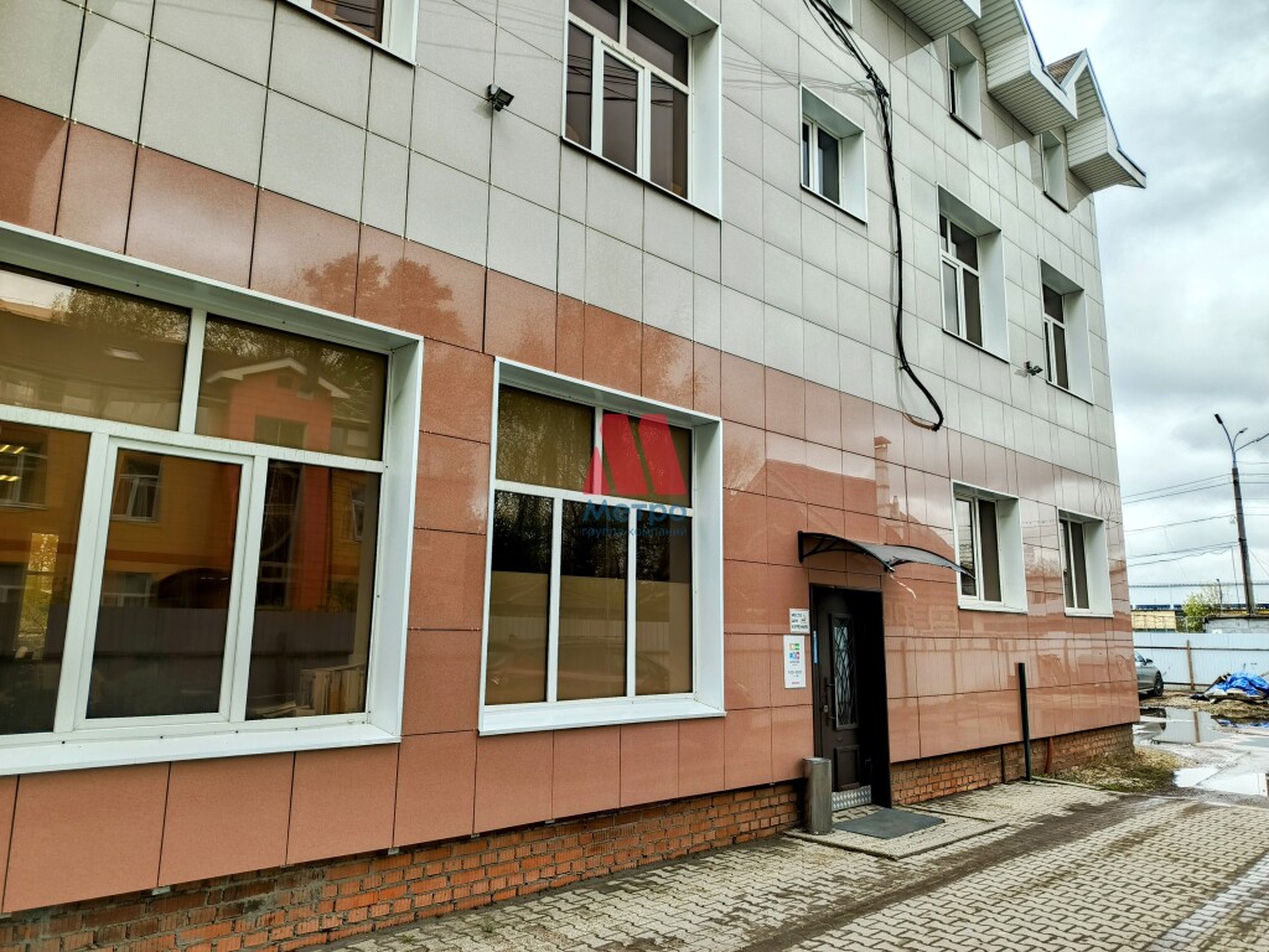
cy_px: 476
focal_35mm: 23
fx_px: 843
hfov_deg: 73.9
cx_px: 634
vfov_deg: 58.9
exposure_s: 1/74.1
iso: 50
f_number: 1.75
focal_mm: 5.25
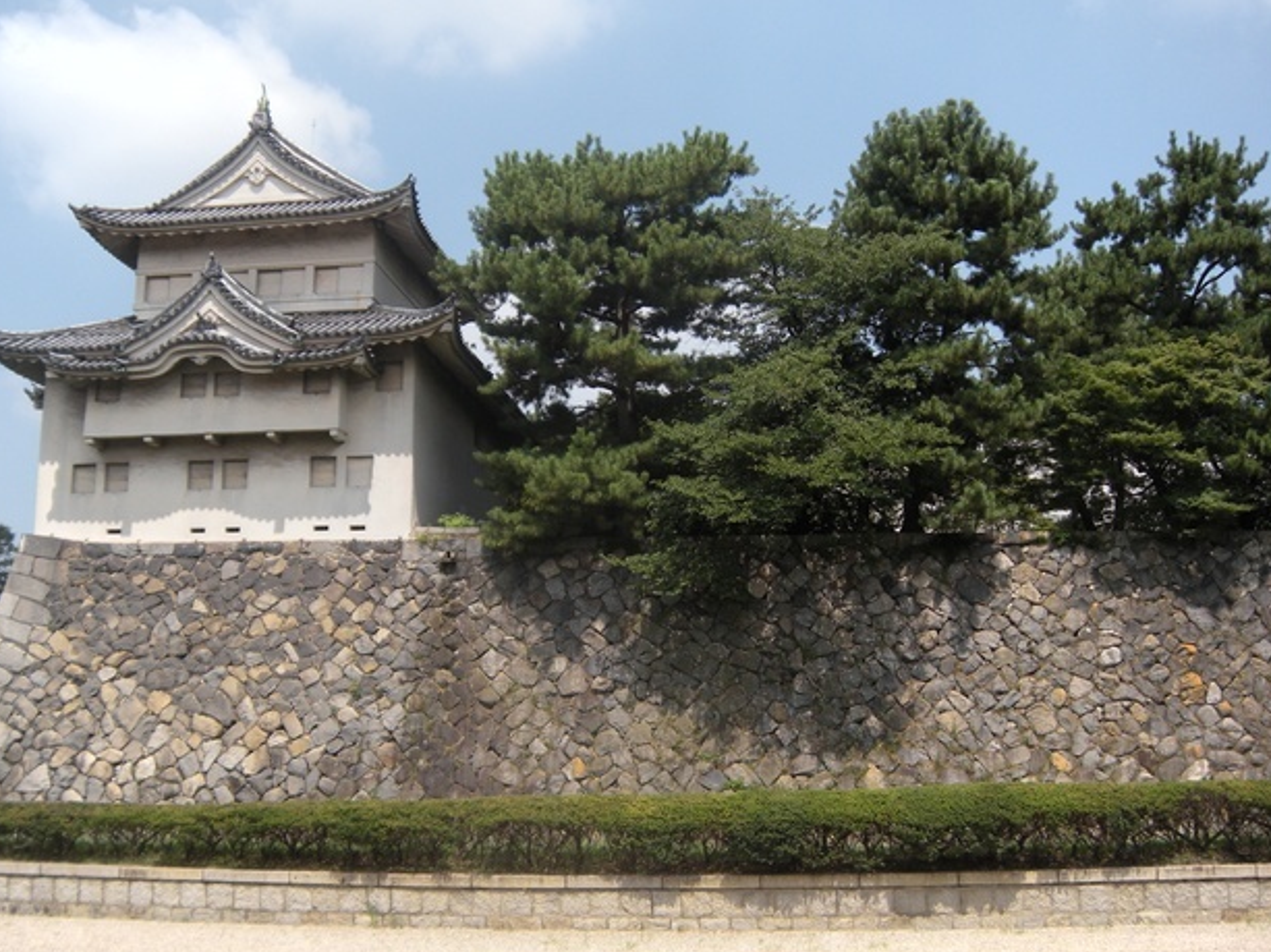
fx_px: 1468
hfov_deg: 46.8
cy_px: 474
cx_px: 599
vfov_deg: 35.9
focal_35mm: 40
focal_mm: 5.9
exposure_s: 1/550
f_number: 3.8
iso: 64
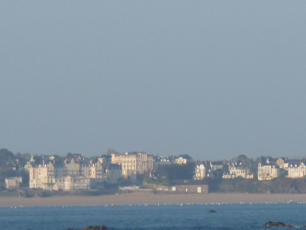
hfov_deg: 3.7
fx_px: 4721
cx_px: 104
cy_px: 213
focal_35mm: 534
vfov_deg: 2.8
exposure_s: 1/640
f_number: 4.6
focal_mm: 37
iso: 160
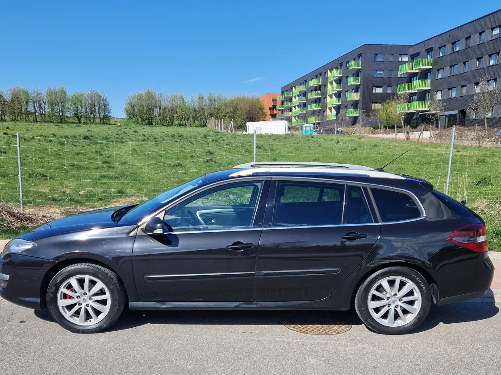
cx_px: 246
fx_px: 506
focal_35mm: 35
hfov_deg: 52.6
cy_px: 251
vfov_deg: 40.2
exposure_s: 1/1480
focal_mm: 5.4
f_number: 1.8
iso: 50
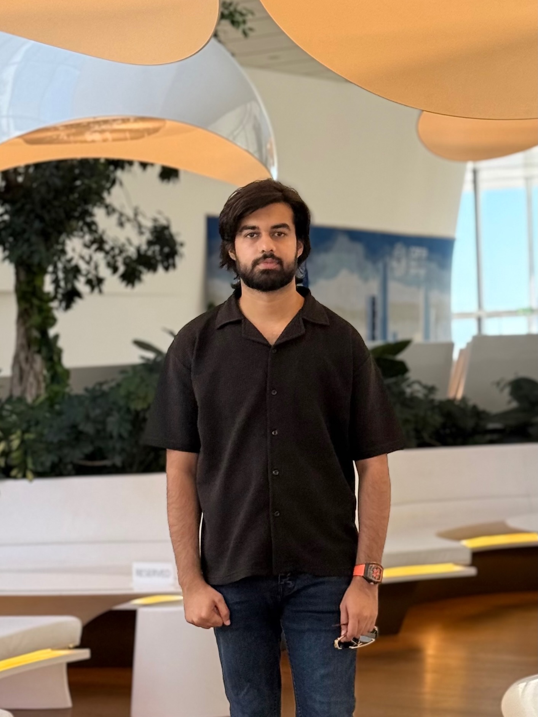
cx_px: 269
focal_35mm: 48
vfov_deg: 39.6
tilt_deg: +1.4
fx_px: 994
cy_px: 358
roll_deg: +1.1
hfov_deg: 30.3
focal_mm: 6.76
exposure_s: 1/314
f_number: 1.78
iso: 64
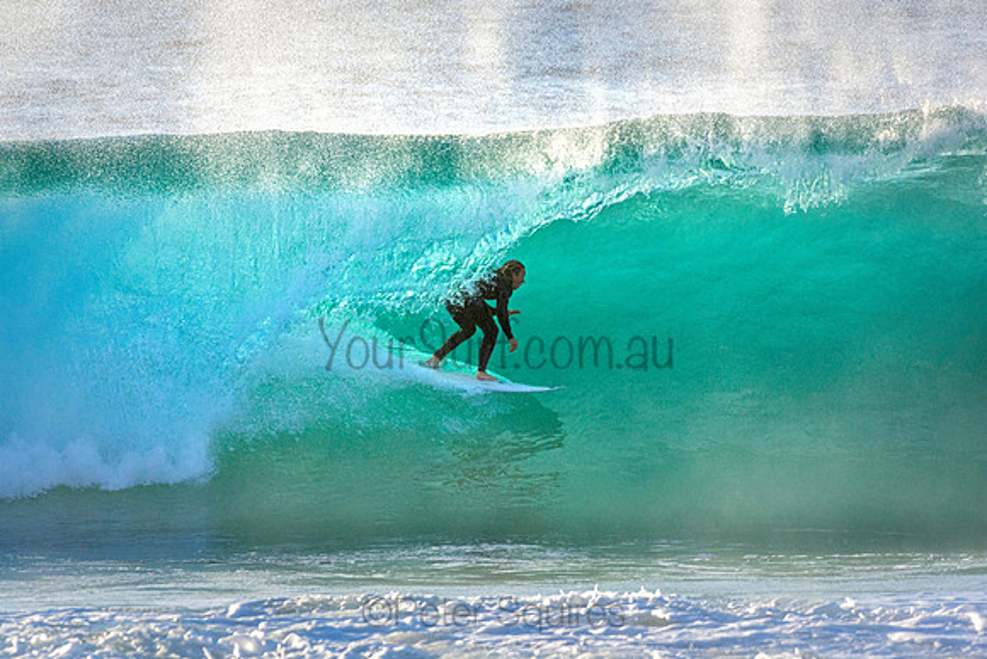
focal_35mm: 750
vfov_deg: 1.8
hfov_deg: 2.7
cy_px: 330
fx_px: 20566
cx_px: 494
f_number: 5.6
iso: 500
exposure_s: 1/2000
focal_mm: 500
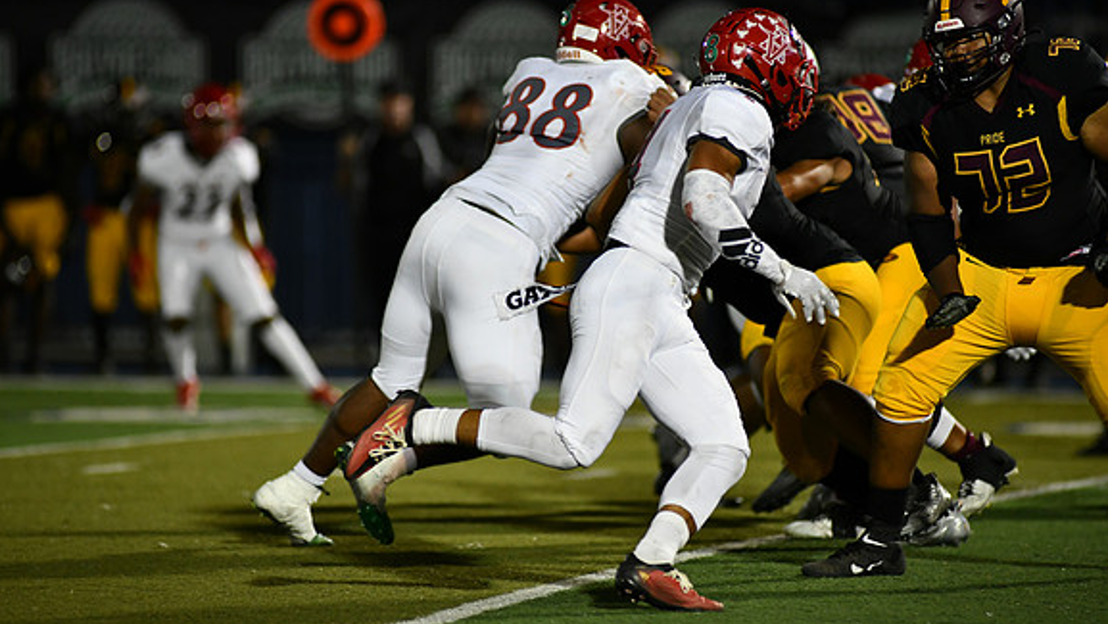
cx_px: 553
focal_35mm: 316
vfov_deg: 3.8
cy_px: 300
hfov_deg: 6.8
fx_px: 9287
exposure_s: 1/1000
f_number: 2.8
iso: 1800
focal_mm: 300
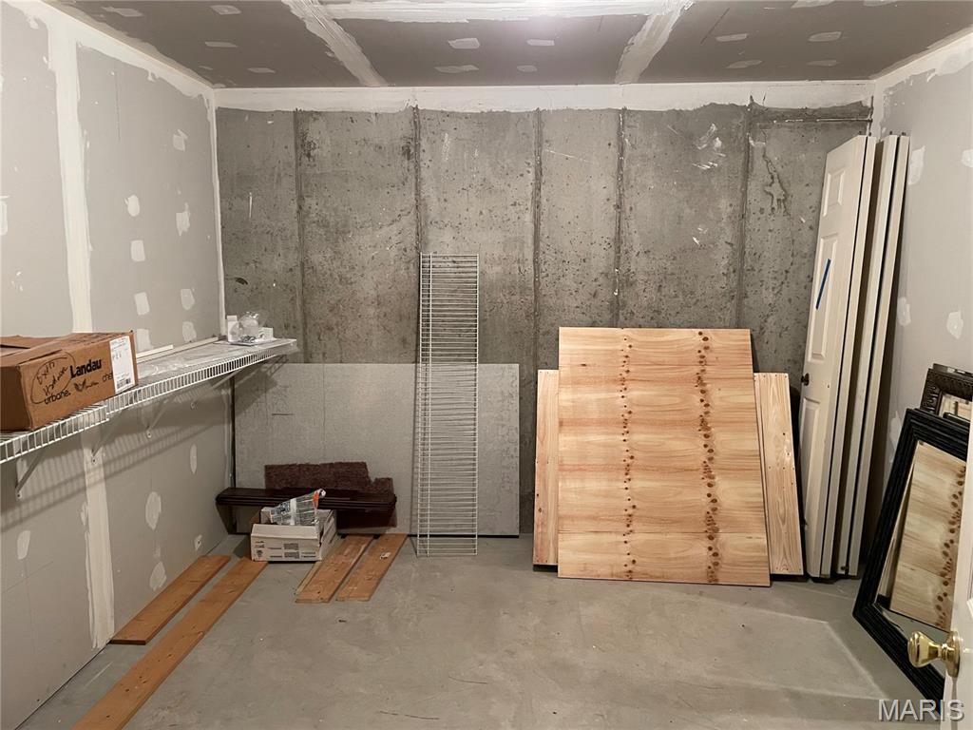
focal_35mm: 26
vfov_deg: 53.1
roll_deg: -0.2
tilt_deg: -8.7
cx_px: 486
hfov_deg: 67.3
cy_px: 365
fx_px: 731
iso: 400
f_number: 1.6
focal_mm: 4.2
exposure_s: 1/60
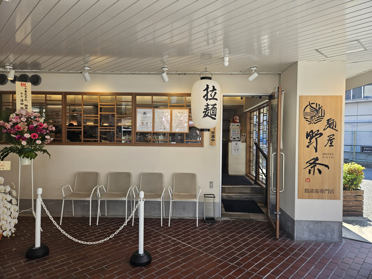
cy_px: 140
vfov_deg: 58.9
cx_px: 186
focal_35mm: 23
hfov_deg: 73.9
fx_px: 247
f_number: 1.8
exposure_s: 1/360
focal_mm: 5.4
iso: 50
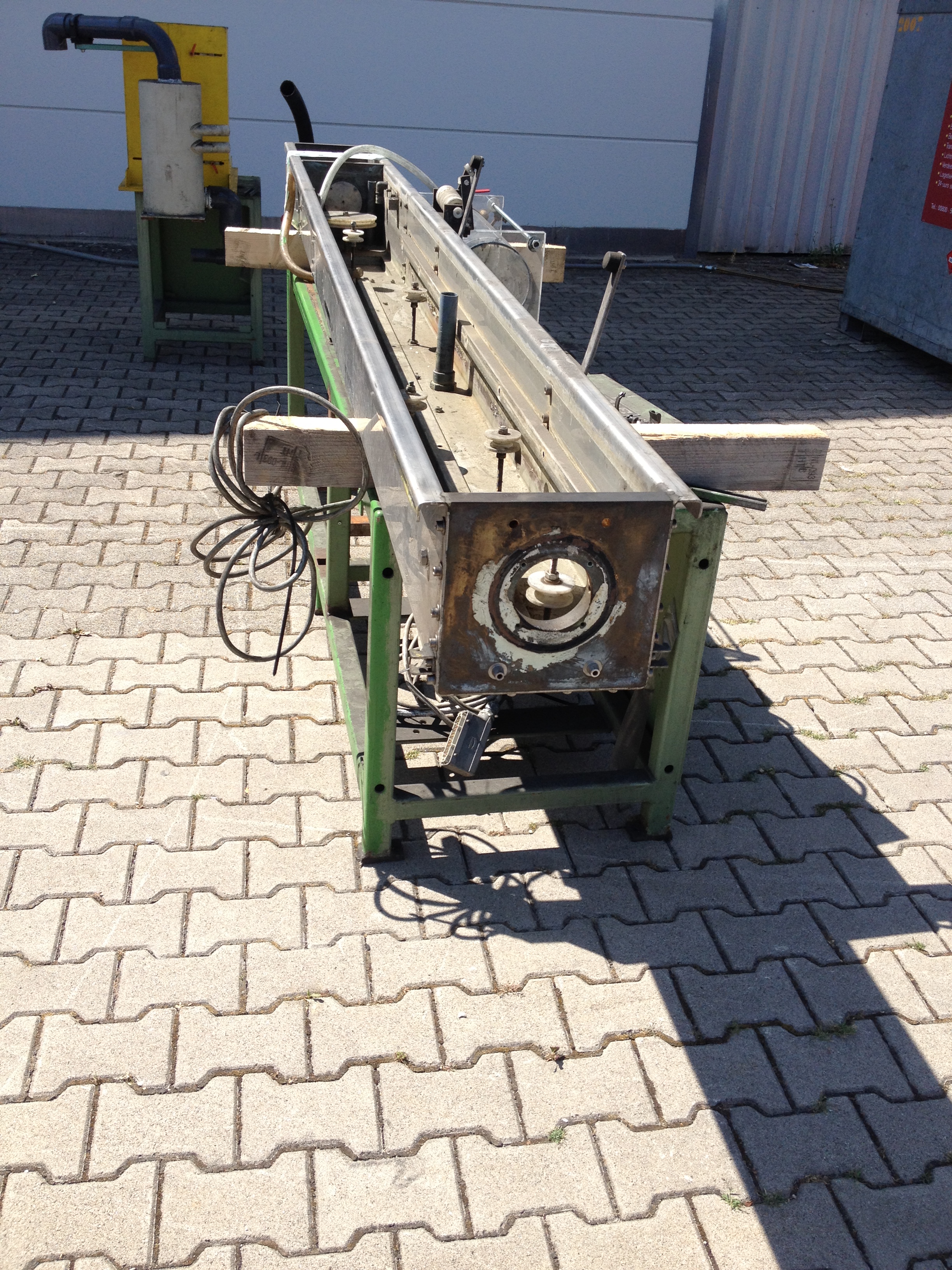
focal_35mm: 35
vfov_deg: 52.6
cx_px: 476
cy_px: 635
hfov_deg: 40.7
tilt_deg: -26.0
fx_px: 1283
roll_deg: -1.7
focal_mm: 4.28
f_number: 2.4
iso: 50
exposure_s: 1/849
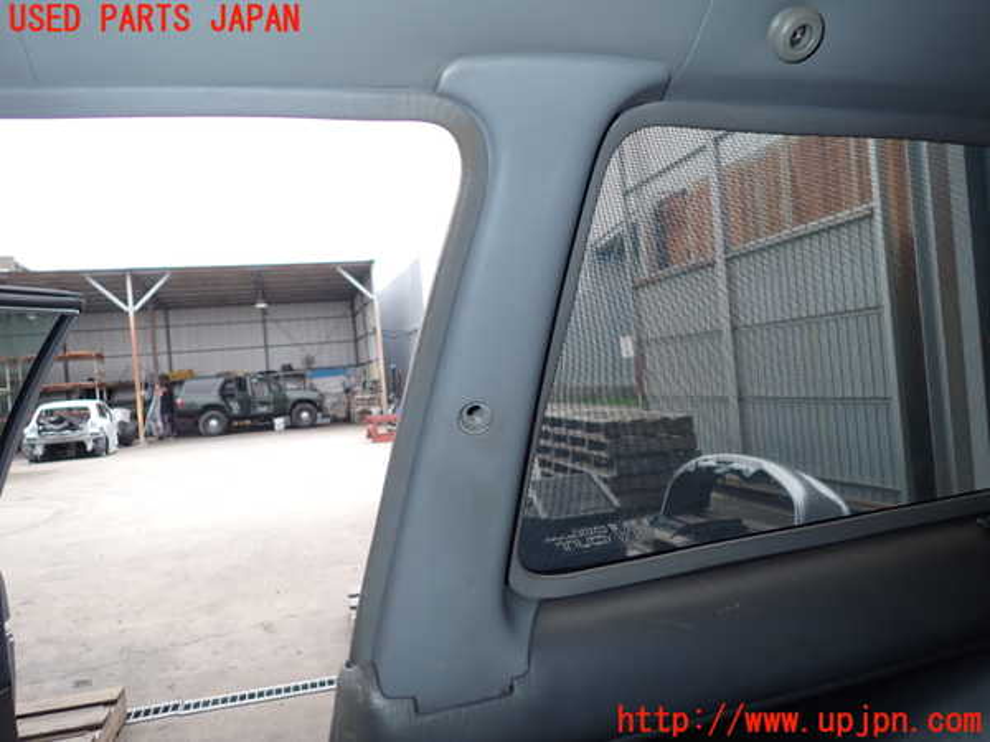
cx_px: 495
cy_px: 371
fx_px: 715
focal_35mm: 25
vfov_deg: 54.9
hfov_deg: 69.4
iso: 100
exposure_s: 1/200
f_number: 2
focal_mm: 4.5
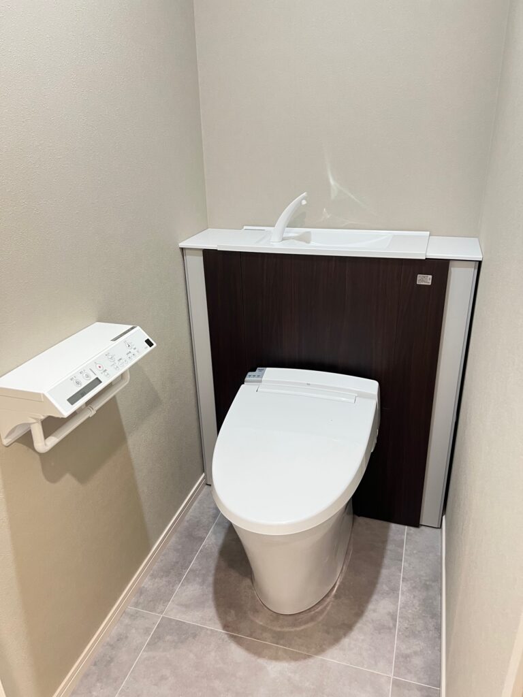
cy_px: 348
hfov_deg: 53.1
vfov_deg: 67.3
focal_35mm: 26
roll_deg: +2.3
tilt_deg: -23.1
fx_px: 524
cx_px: 262
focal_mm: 5.7
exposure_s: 1/50
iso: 250
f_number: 1.5
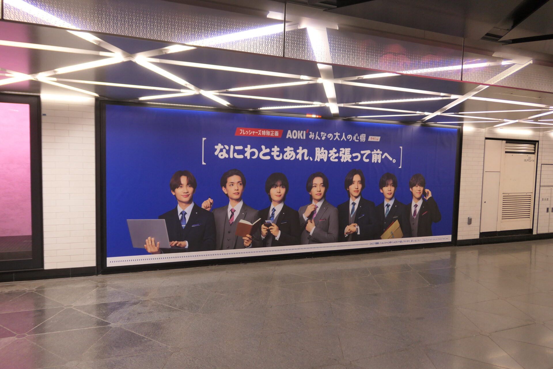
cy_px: 184
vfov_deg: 53.1
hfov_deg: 73.7
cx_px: 276
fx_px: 369
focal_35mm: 24
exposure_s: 1/60
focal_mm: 8.8
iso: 200
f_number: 1.4
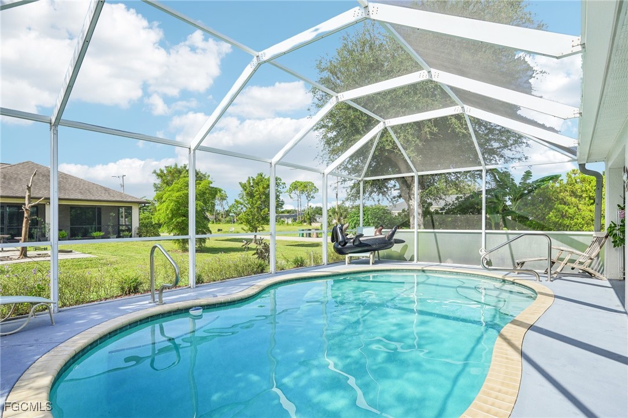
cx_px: 314
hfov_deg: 88.5
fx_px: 323
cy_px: 209
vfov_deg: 65.9
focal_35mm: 18
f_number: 8
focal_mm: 18.5
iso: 400
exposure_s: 1/750
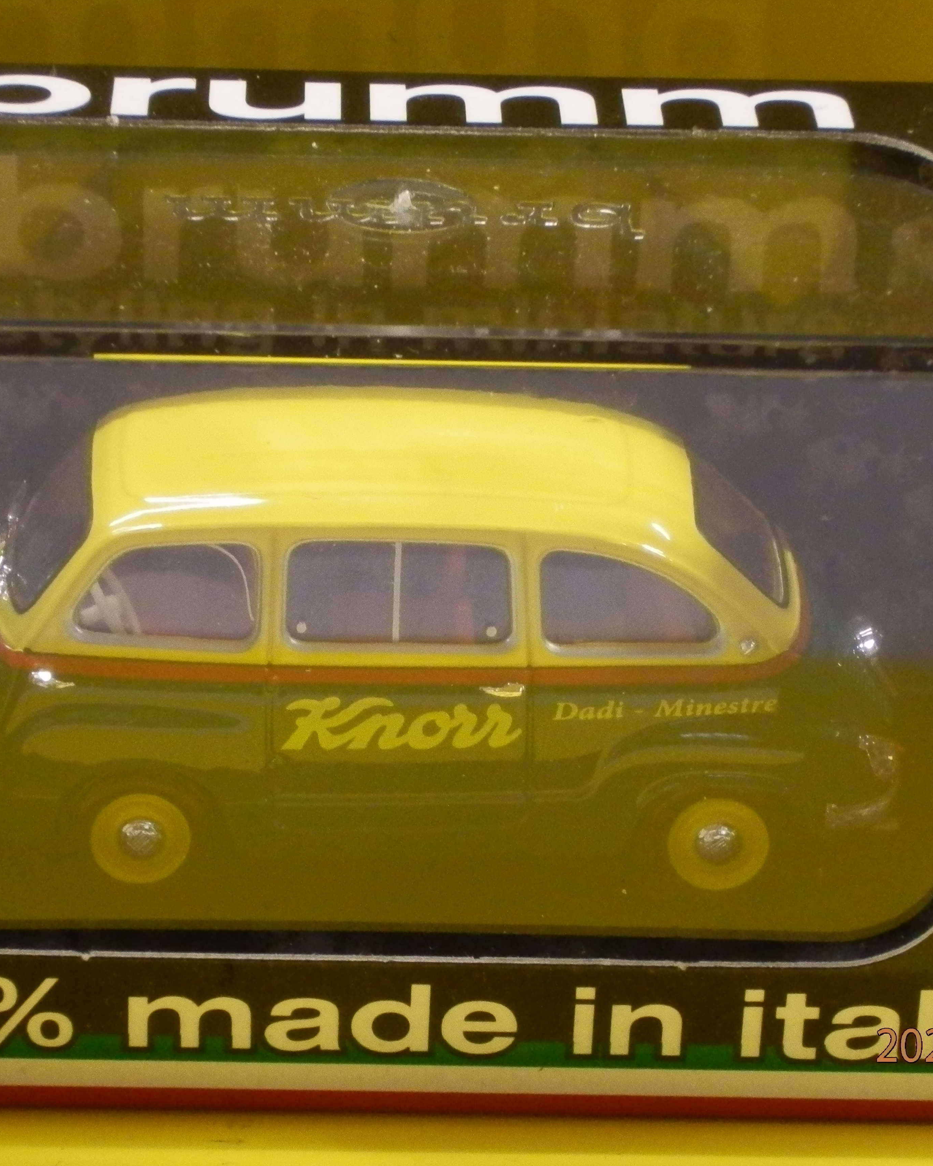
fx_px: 5557
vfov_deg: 12.0
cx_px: 431
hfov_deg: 9.6
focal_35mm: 161
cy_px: 584
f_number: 5.5
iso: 1250
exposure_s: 1/15
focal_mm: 21.8
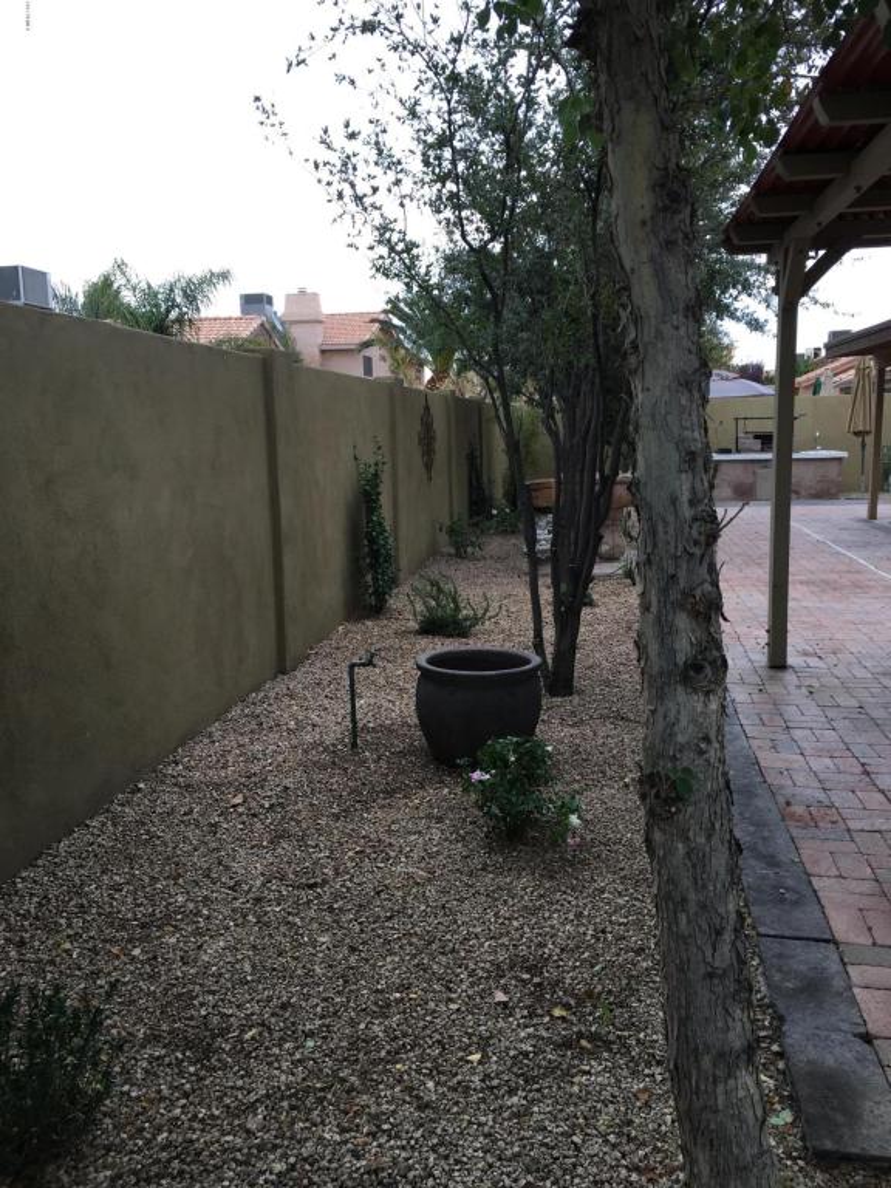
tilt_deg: -7.5
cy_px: 594
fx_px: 995
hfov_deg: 48.2
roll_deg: +0.4
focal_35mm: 29
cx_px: 446
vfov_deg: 61.7
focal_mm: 4.15
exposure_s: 1/120
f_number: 2.2
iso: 40
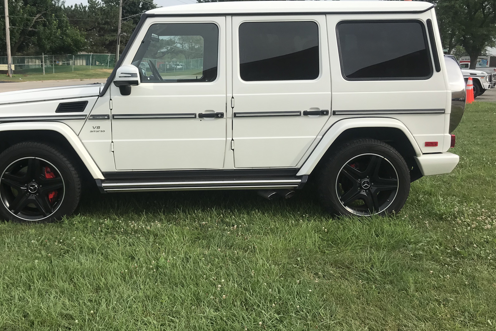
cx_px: 184
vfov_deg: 35.9
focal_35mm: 37
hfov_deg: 51.3
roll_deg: -0.8
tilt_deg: -8.3
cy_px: 152
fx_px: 510
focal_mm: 3.99
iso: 20
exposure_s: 1/1570
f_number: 1.8
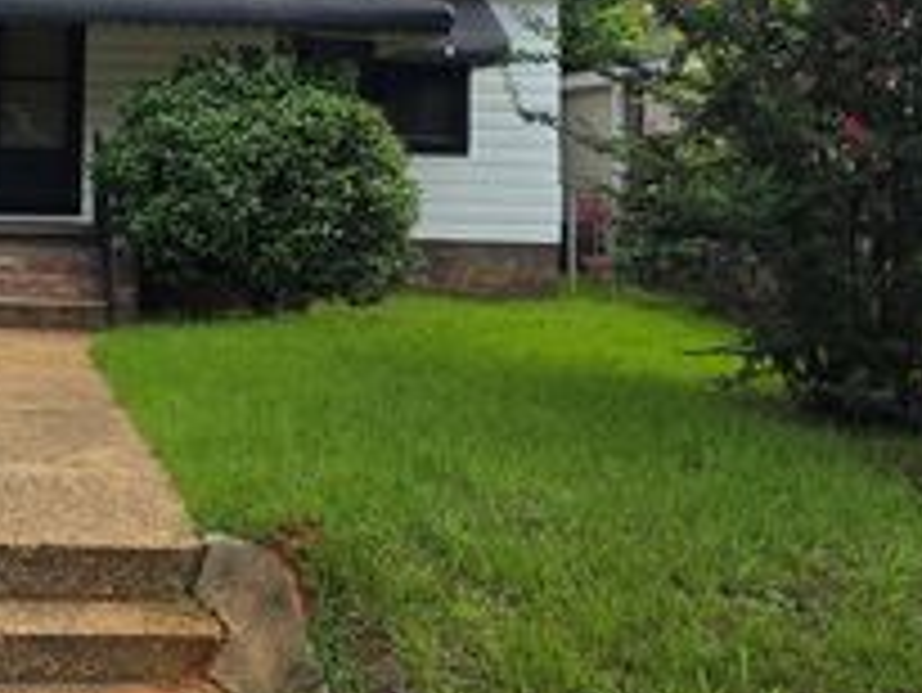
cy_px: 92
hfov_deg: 31.8
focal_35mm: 56
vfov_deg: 25.5
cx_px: 9
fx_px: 1492
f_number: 1.7
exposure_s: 1/4237
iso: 80
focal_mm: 6.3
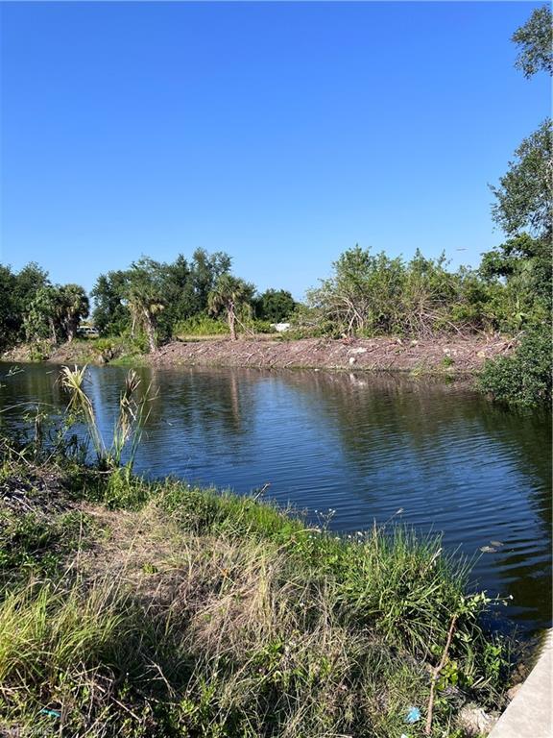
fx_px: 554
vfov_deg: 67.3
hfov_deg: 53.1
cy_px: 369
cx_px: 276
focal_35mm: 26
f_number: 1.5
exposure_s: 1/3257
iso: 50
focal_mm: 5.7
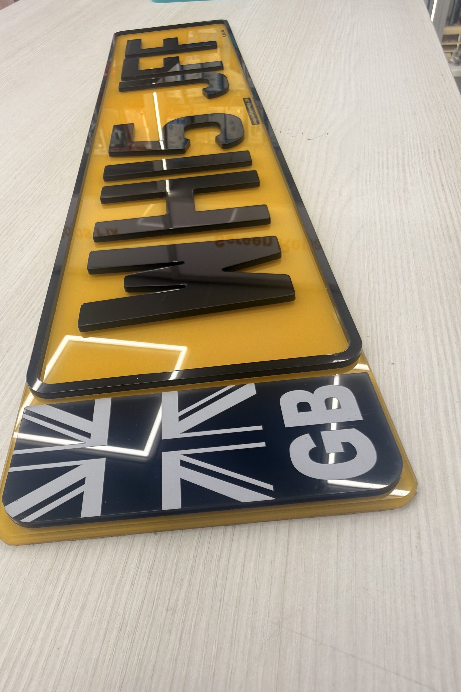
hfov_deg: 51.2
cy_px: 346
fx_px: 480
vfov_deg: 71.5
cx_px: 204
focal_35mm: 25
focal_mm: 2.22
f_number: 2.2
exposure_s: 1/100
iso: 40
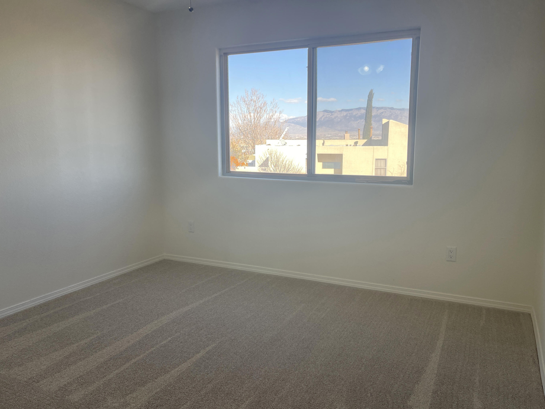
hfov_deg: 69.4
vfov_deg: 54.9
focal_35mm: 25
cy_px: 204
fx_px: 394
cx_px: 272
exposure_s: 1/419
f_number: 1.6
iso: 32
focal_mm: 5.1
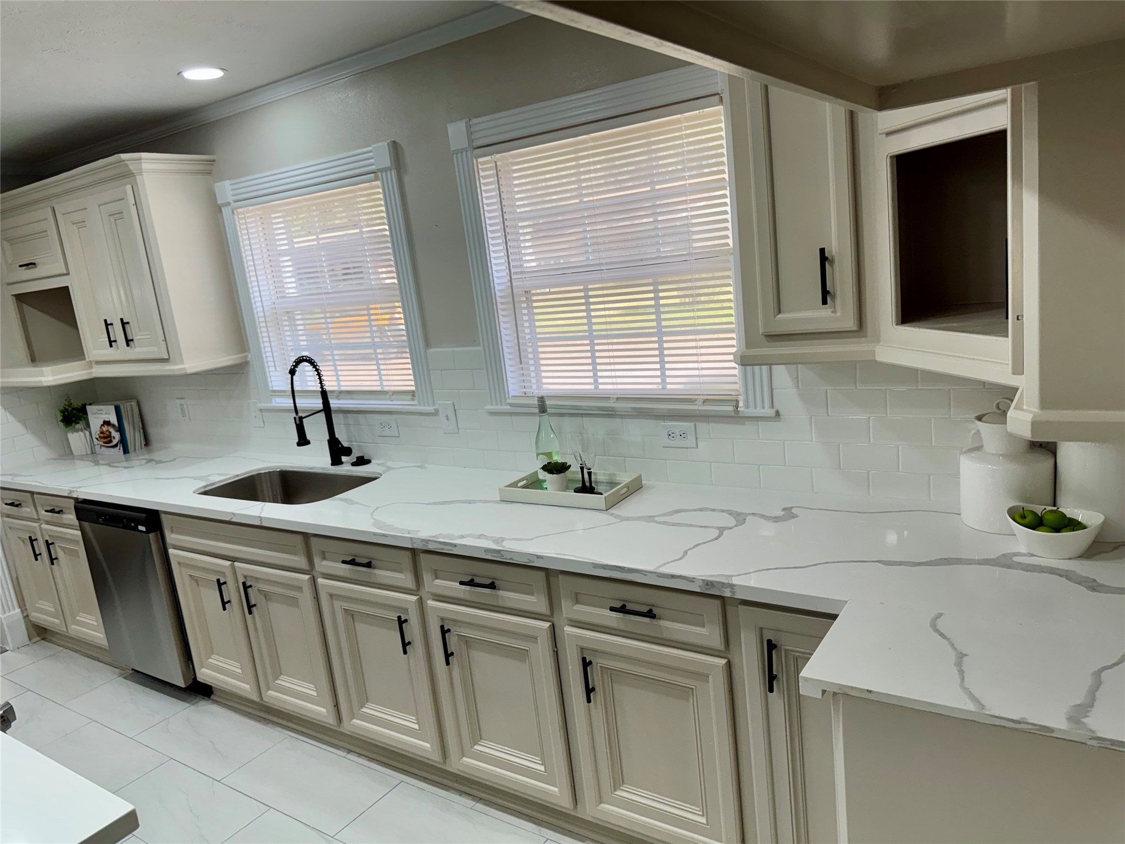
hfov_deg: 71.6
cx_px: 562
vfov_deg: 56.8
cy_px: 422
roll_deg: +7.1
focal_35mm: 24
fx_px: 780
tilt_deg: -11.8
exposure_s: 1/205
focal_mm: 6.76
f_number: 1.78
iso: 64
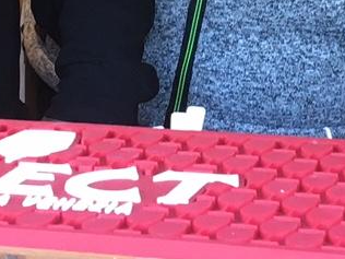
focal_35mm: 185
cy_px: -349
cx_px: 262
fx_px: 1844
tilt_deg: +1.9
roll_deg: -0.1
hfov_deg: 10.7
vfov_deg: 7.5
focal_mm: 4.15
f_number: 2.2
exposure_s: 1/33
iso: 64
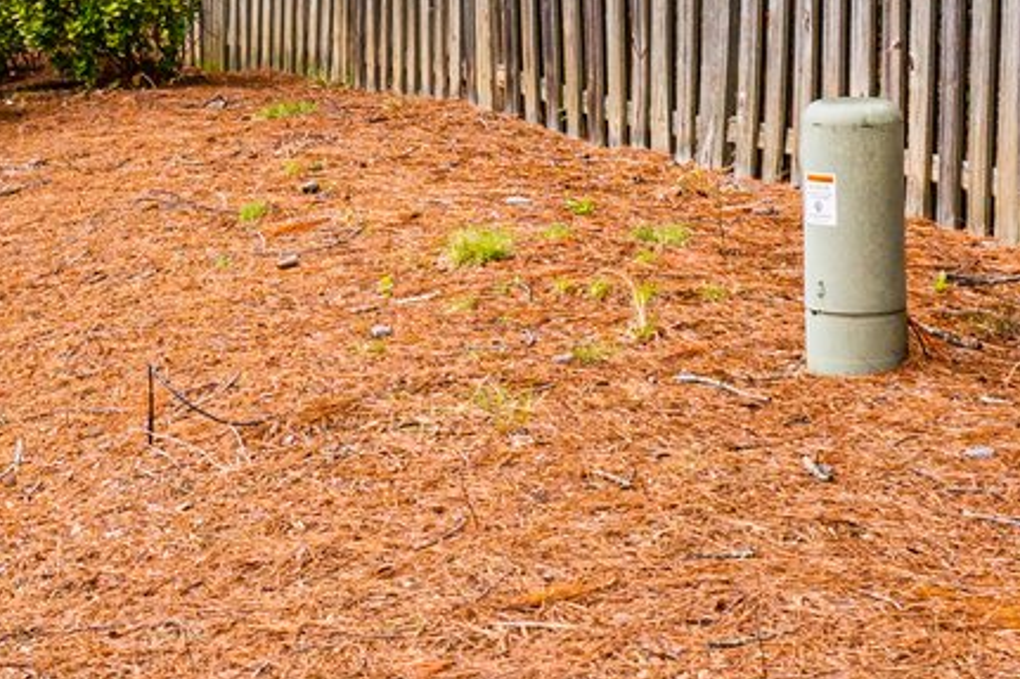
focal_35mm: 133
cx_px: -213
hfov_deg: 14.9
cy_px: -43
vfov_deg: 10.2
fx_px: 3767
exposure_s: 1/120
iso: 100
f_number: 4.5
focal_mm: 10.26
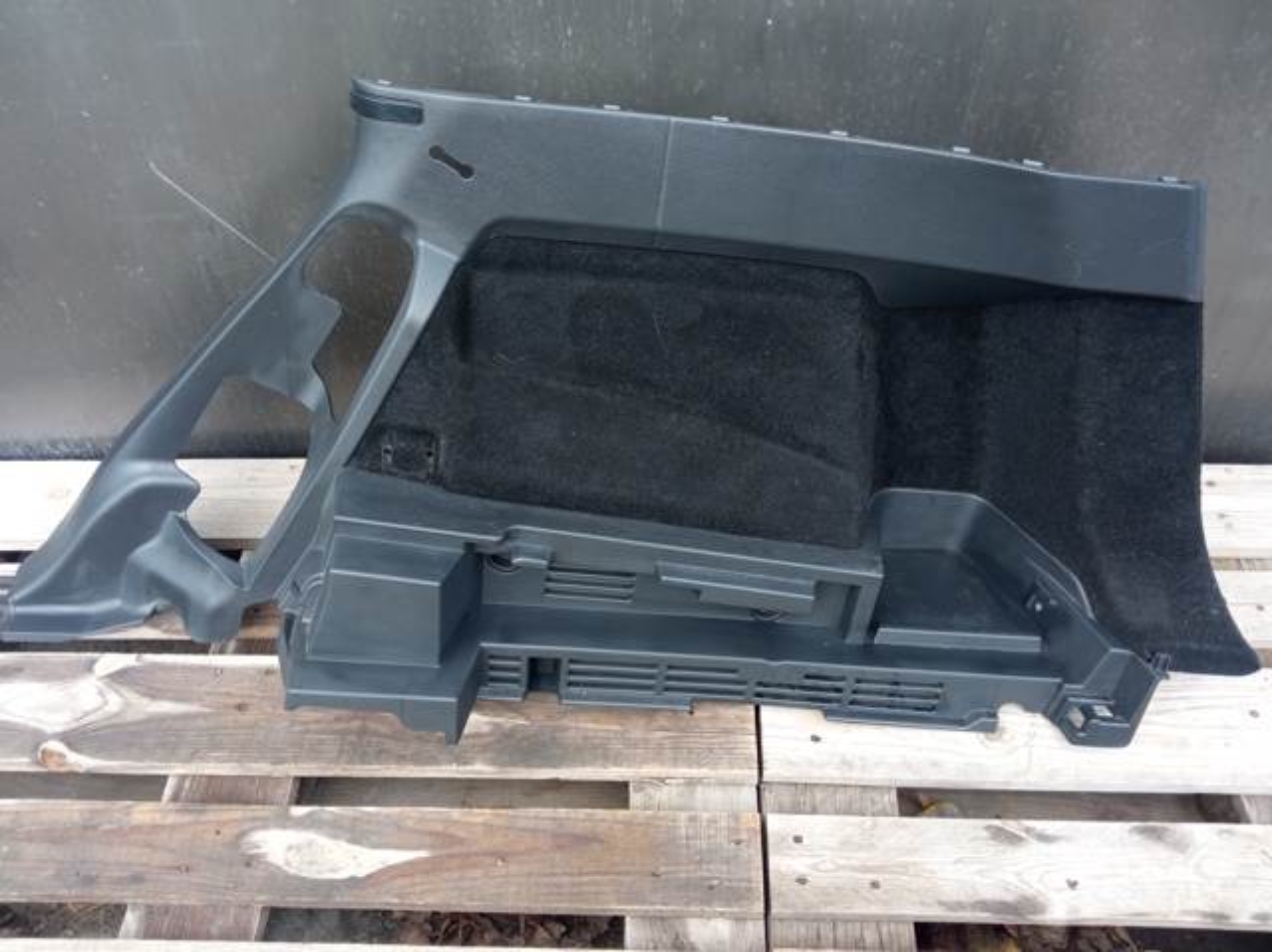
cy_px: 476
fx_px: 991
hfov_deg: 65.4
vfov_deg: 51.3
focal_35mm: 27
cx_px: 636
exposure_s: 1/50
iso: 133
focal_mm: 3.79
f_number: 2.2
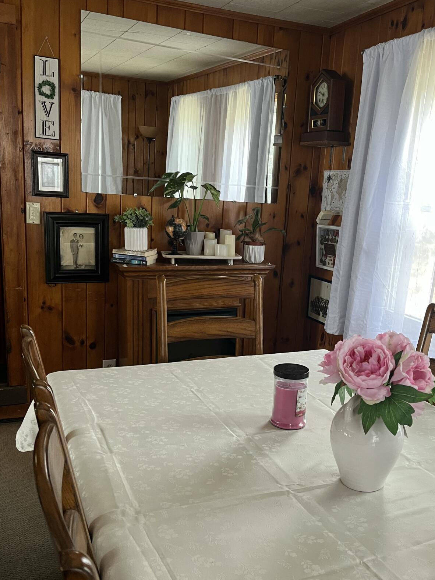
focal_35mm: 33
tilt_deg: -12.8
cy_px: 311
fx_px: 553
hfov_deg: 42.8
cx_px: 255
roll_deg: -4.0
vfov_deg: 55.3
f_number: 1.6
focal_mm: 5.1
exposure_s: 1/92
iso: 125
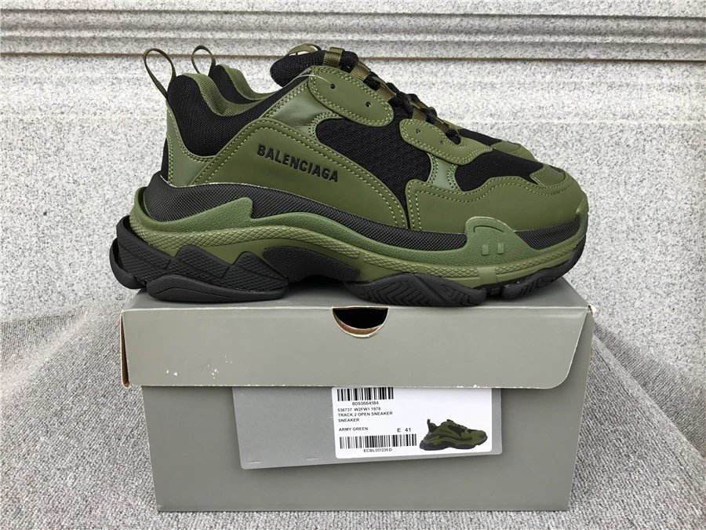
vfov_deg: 45.4
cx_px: 353
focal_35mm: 31
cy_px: 265
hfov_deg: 58.4
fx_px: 632
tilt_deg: -17.6
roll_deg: +0.0
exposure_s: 1/115
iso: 25
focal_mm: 3.3
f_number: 2.4
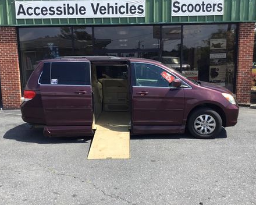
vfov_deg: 44.5
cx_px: 122
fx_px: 250
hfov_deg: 54.2
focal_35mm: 33
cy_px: 101
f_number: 2.4
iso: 25
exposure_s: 1/627
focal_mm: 3.3
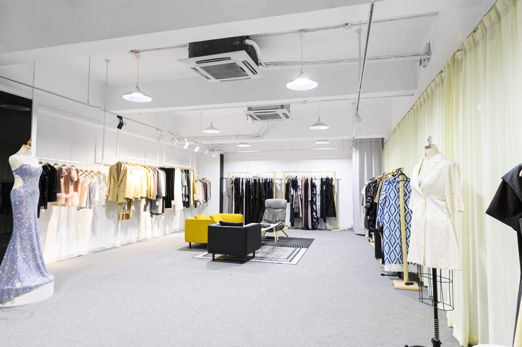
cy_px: 174
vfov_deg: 59.4
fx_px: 304
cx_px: 261
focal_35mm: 21
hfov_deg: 81.2
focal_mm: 21
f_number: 7.1
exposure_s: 1/3
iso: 125
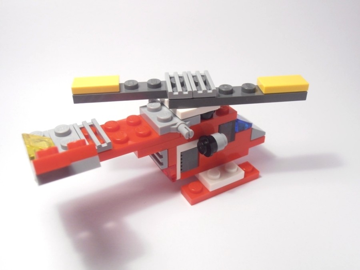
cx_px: 180
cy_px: 135
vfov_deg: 38.7
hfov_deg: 50.1
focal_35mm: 37
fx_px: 385
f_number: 3.9
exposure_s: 1/50
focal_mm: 6.61
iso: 80
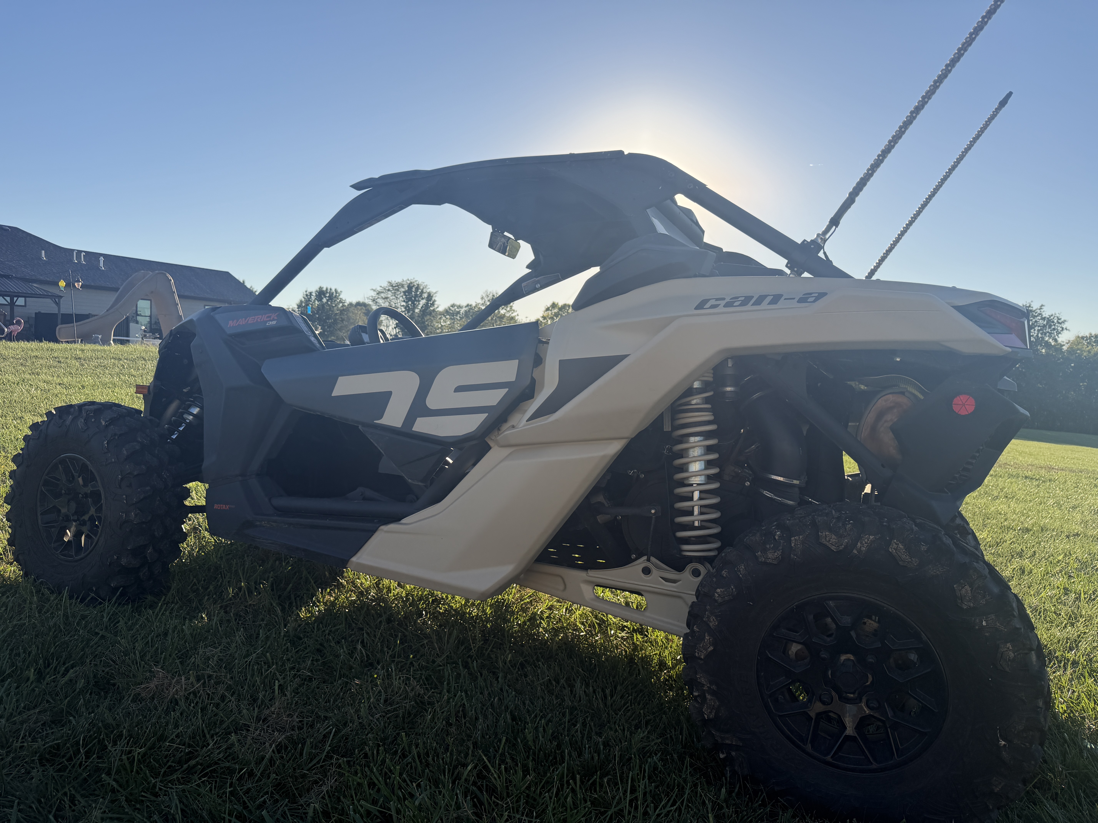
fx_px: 761
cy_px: 412
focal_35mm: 24
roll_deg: -0.8
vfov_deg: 56.8
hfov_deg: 71.6
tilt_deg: -3.9
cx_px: 549
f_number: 1.78
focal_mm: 6.76
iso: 80
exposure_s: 1/3279
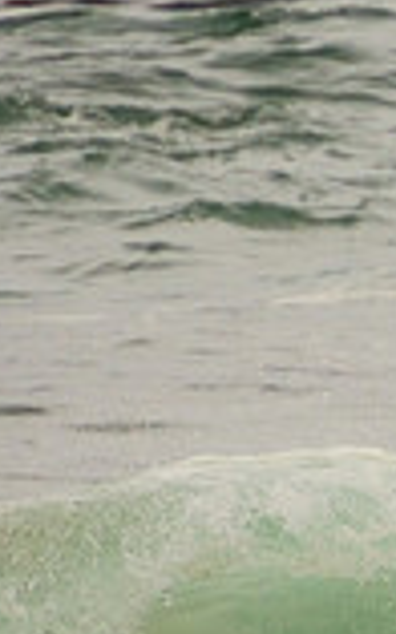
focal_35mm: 2254
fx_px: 38957
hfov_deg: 0.6
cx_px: 946
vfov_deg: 0.9
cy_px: 434
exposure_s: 1/1250
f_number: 5.6
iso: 320
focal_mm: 400
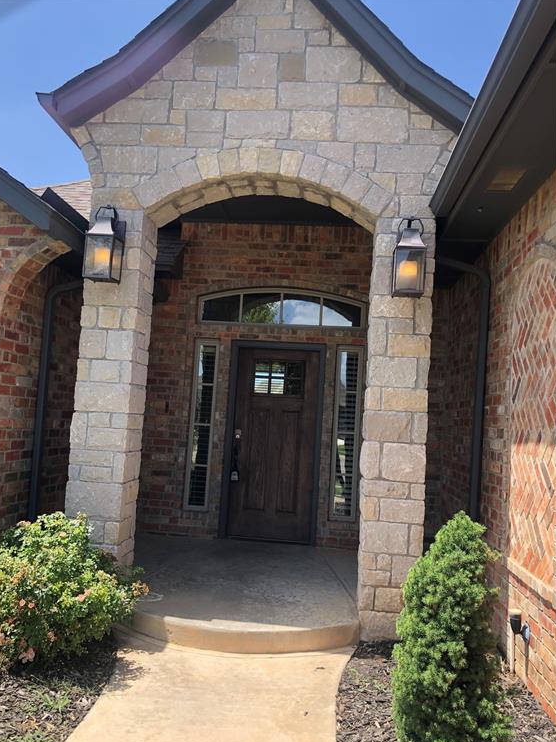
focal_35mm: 29
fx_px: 621
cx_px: 272
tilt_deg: +4.8
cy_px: 380
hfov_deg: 48.2
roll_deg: -3.3
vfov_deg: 61.7
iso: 20
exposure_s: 1/540
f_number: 1.8
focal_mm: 3.99
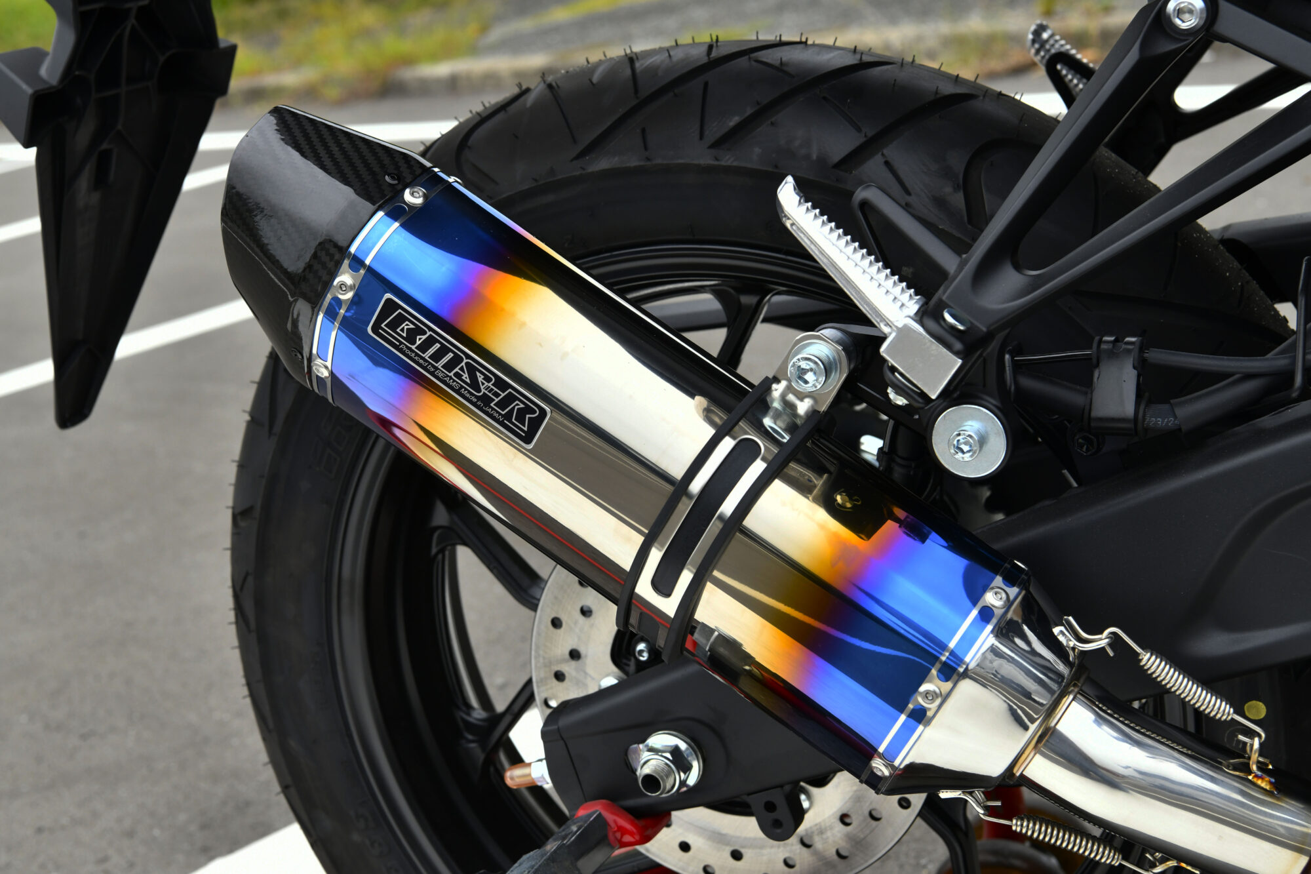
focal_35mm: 58
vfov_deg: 23.4
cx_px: 656
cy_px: 437
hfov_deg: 34.5
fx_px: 2112
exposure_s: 1/640
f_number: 10
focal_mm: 58
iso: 800
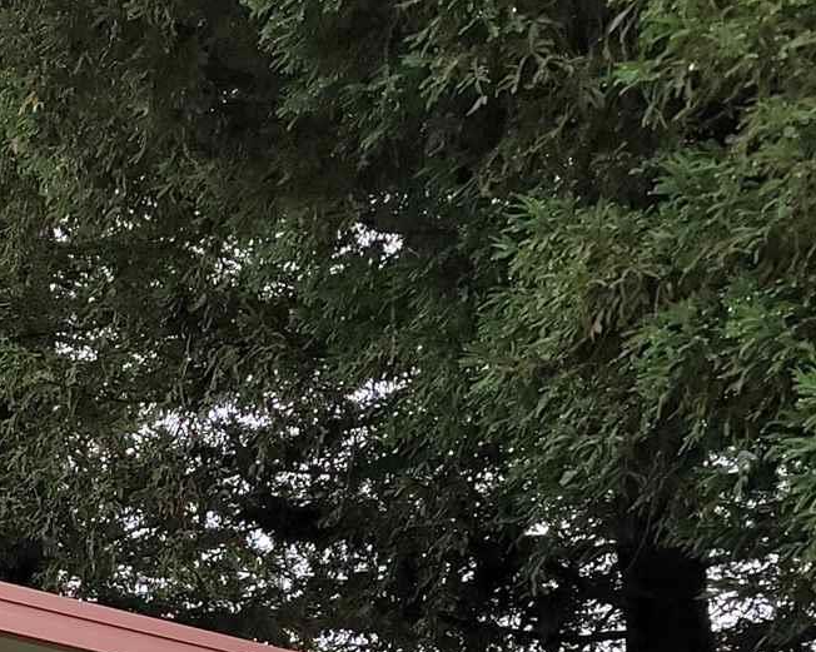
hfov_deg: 16.3
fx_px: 2776
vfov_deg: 12.6
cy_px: 1039
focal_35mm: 115
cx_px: -63
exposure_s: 1/120
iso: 25
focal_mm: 7
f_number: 1.8
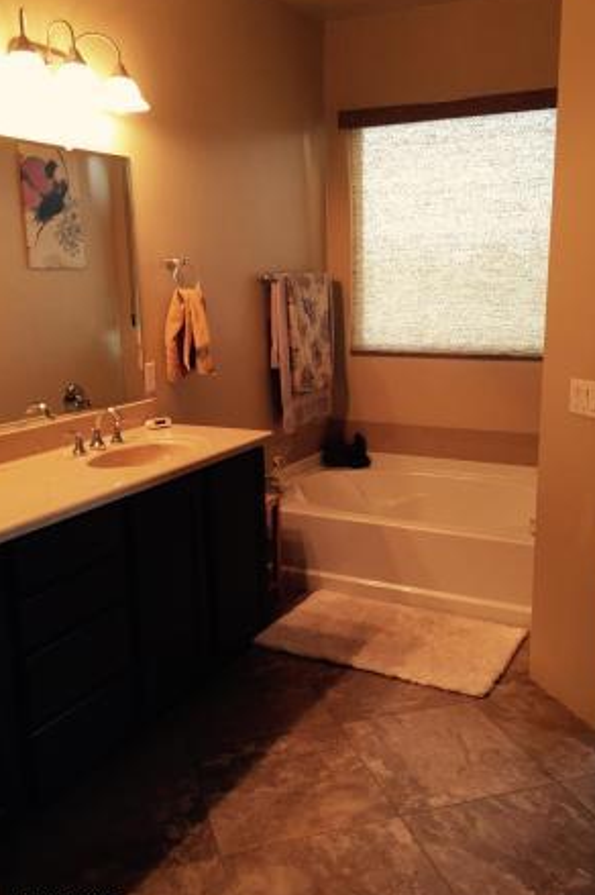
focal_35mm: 33
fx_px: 819
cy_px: 461
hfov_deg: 39.9
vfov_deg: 57.2
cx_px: 295
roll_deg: +0.8
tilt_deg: -12.6
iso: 100
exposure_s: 1/30
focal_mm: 4.15
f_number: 2.2
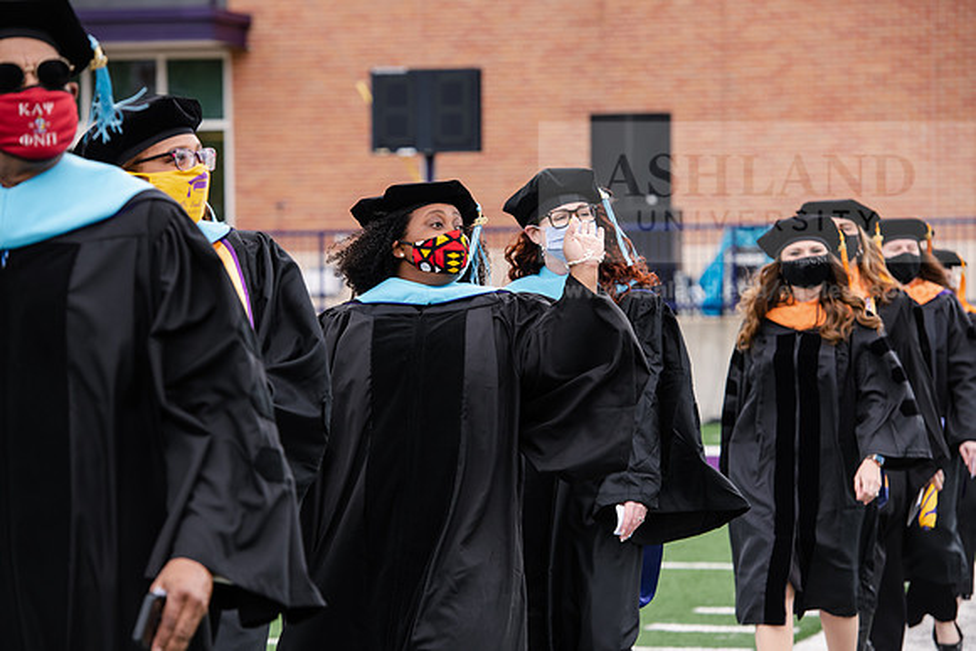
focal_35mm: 145
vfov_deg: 9.5
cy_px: 326
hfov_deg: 14.2
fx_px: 3932
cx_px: 488
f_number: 5.6
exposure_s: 1/500
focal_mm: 145
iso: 500
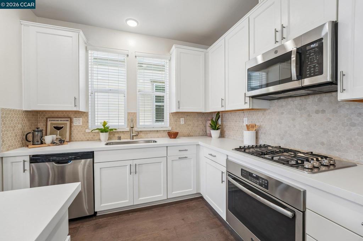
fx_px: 141
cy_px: 120
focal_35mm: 14
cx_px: 182
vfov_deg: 81.2
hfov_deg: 104.3
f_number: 8
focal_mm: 14
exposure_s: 1/25
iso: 640
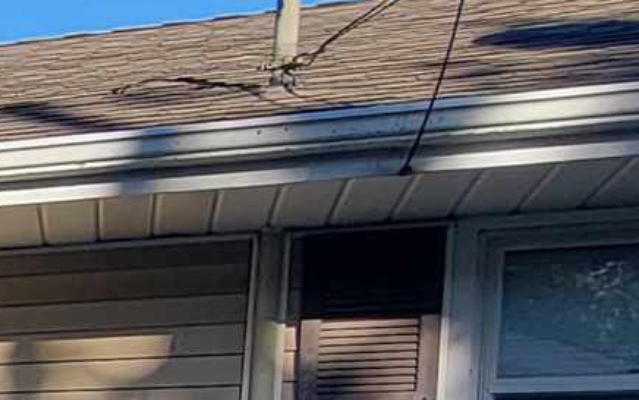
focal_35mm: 97
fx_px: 1690
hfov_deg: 13.5
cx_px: -995
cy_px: 721
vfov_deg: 12.4
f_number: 2.2
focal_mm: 2.2
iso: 50
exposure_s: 1/505
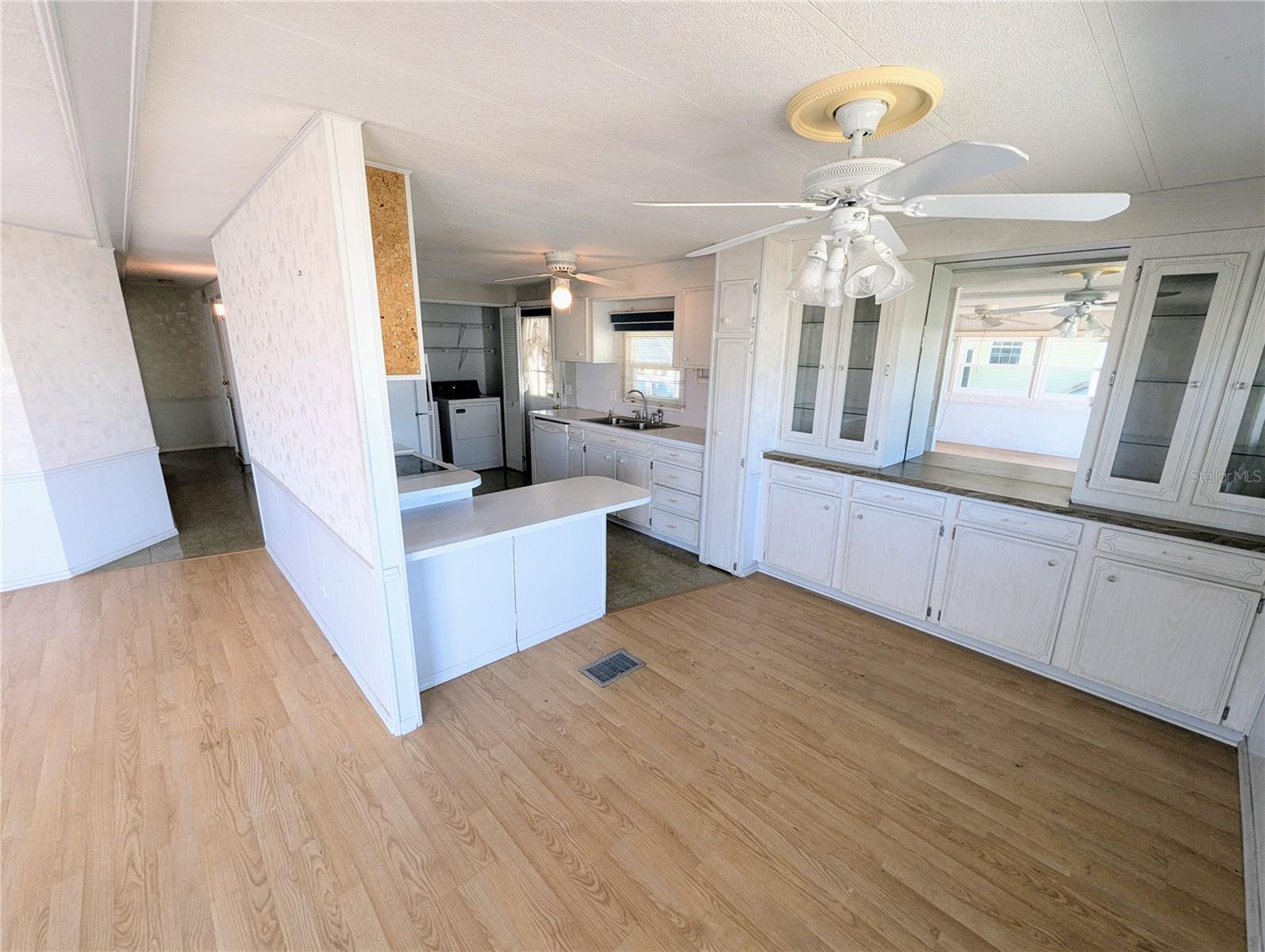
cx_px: 632
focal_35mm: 13
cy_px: 476
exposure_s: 1/60
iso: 57
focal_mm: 1.95
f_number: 2.2
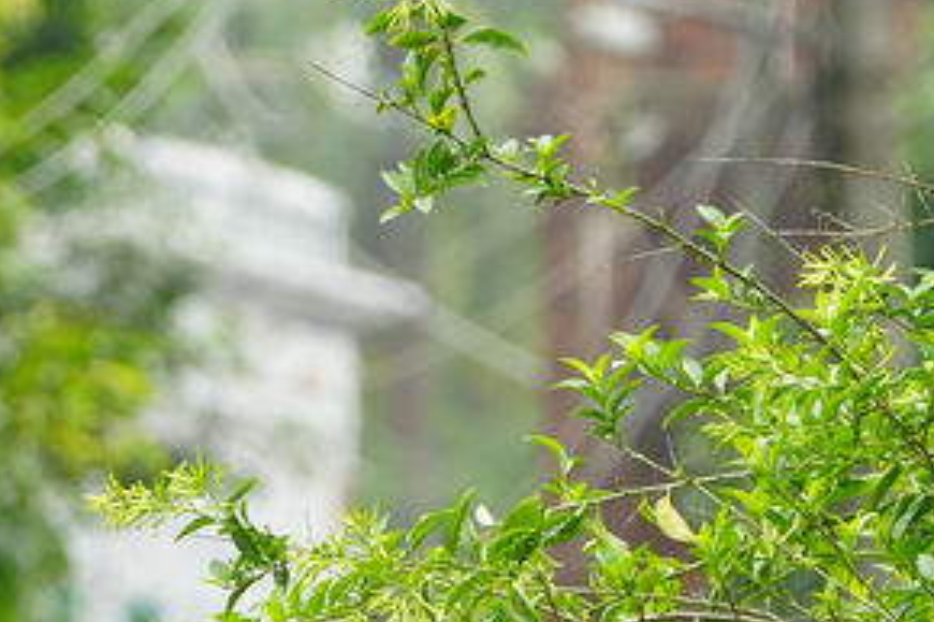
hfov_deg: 2.2
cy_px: 798
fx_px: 24503
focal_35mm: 945
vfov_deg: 1.5
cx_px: 274
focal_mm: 171
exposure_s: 1/200
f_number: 6.3
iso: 200
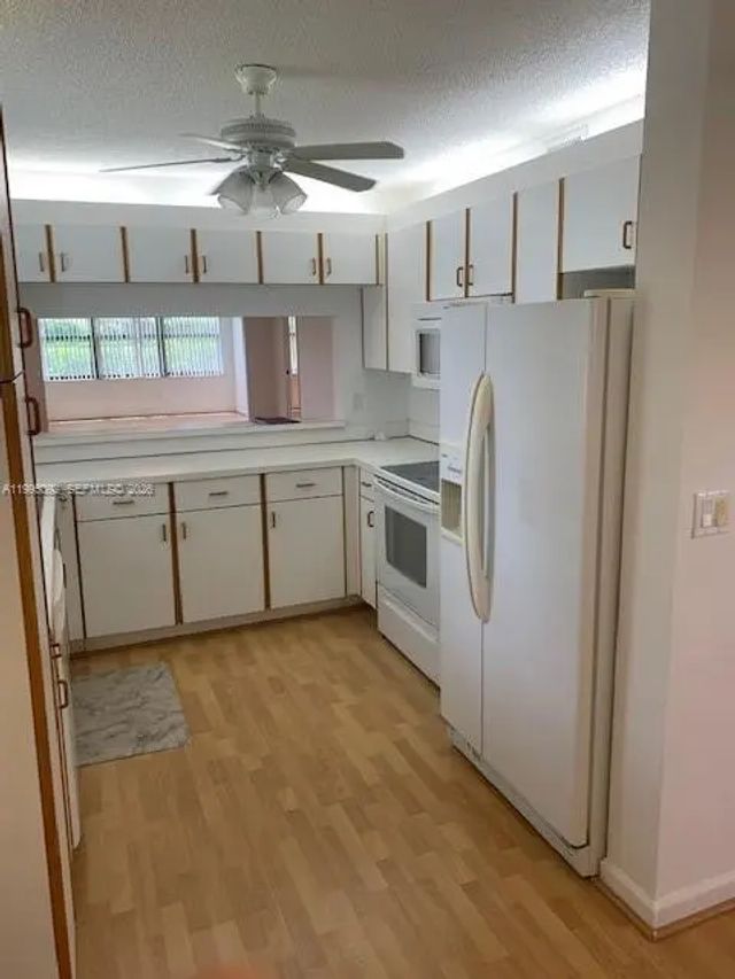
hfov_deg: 53.1
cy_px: 490
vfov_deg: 67.3
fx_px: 736
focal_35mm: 26
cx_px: 368
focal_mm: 4.25
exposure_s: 1/120
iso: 50
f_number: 1.8
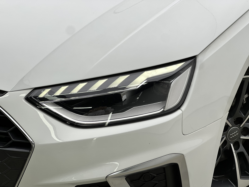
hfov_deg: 25.3
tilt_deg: -23.5
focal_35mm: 77
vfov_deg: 19.1
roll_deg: +0.2
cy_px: 94
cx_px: 124
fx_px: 554
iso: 20
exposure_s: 1/100
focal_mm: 9
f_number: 2.8
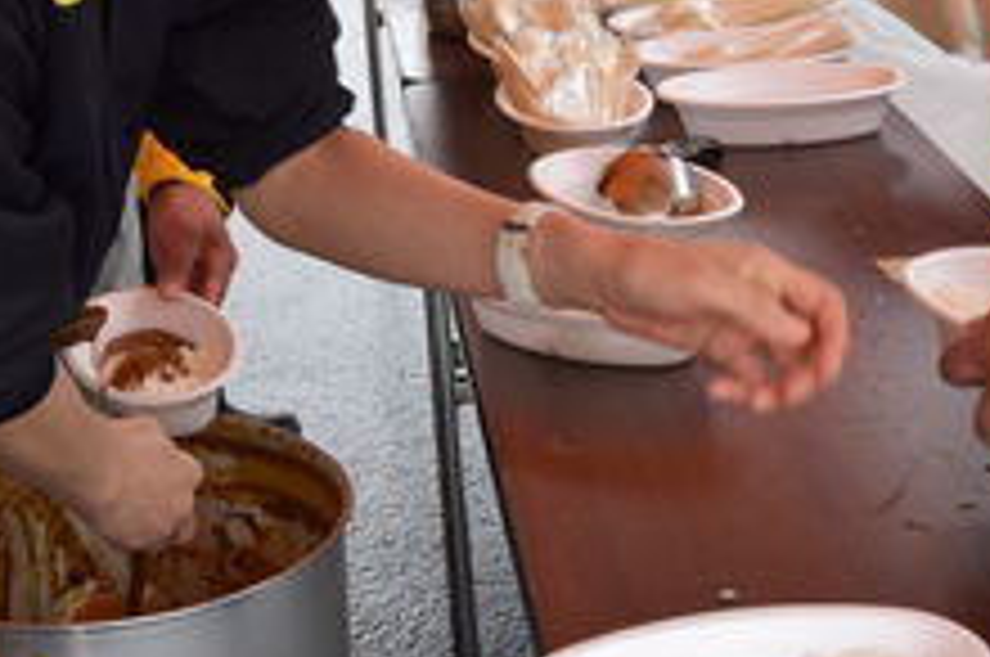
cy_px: -4
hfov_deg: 24.7
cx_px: 320
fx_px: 2252
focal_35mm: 82
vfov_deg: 16.3
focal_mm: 20
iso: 400
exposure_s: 1/125
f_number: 5.6
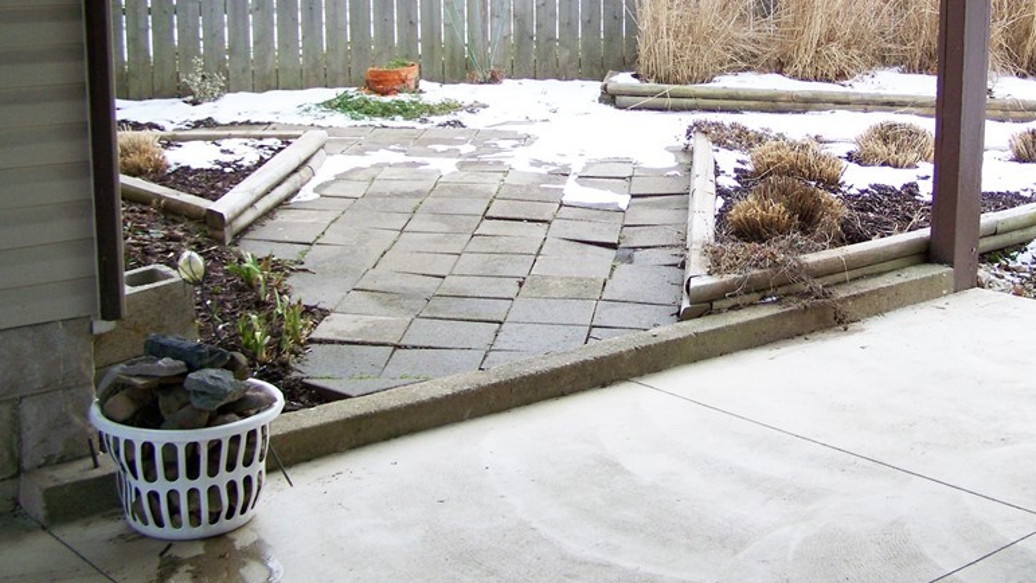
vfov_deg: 21.5
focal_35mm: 55
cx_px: 681
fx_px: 1511
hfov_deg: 37.5
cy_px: 107
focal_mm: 6.3
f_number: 2.8
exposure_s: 1/60
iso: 64
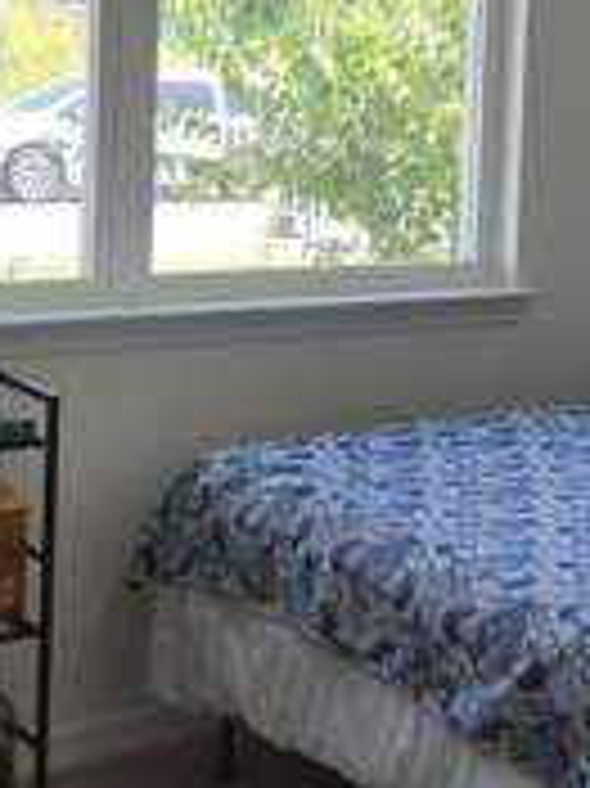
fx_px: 1911
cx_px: 482
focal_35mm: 84
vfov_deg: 23.0
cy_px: 180
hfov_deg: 17.4
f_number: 1.8
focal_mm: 5.4
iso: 25
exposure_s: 1/134
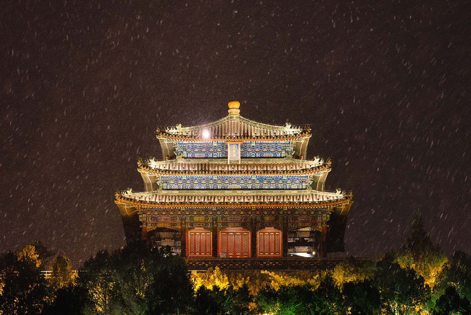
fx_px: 2617
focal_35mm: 200
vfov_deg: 6.9
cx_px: 236
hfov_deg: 10.3
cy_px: 158
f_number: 4
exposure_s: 1/15
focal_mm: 200
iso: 800
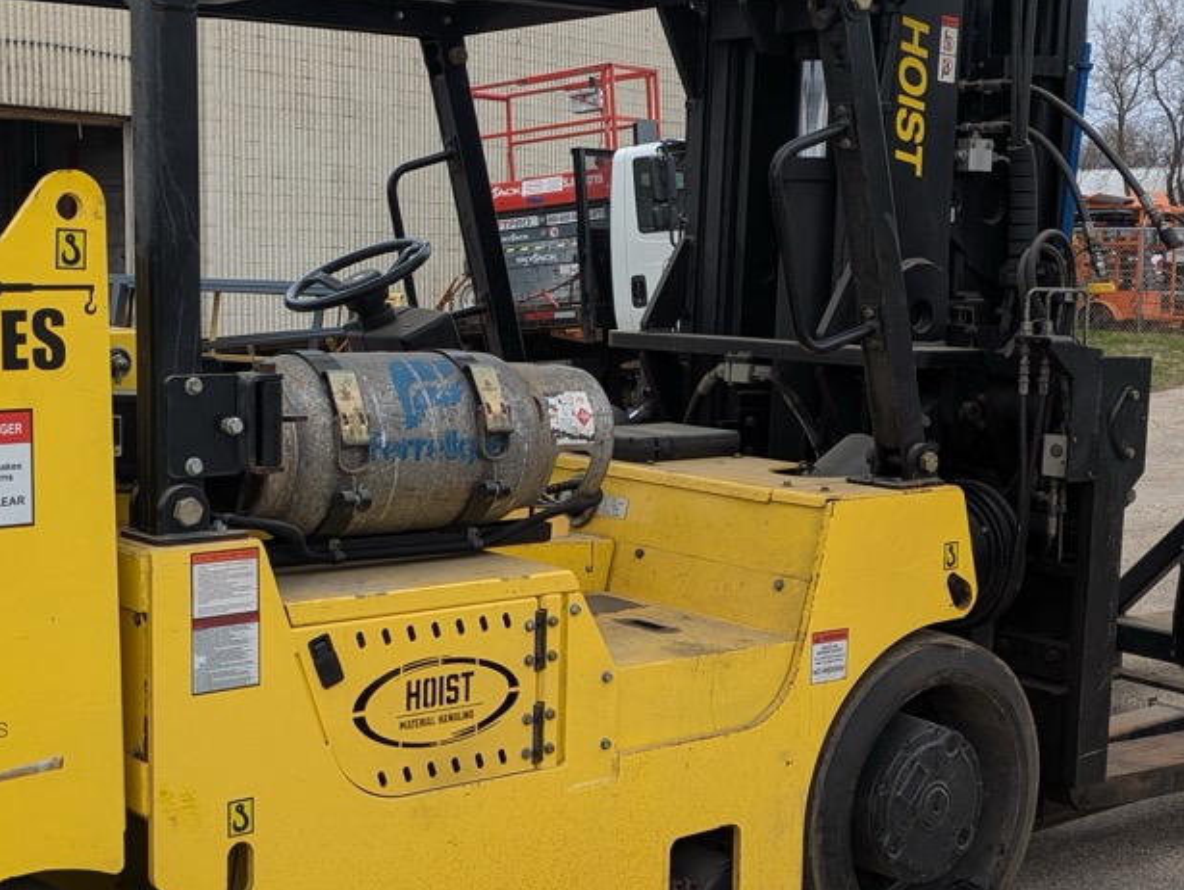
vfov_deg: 28.1
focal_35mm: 52
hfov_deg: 36.8
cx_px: 522
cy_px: 444
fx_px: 1780
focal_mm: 5.43
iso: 49
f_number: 1.89
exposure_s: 1/1420
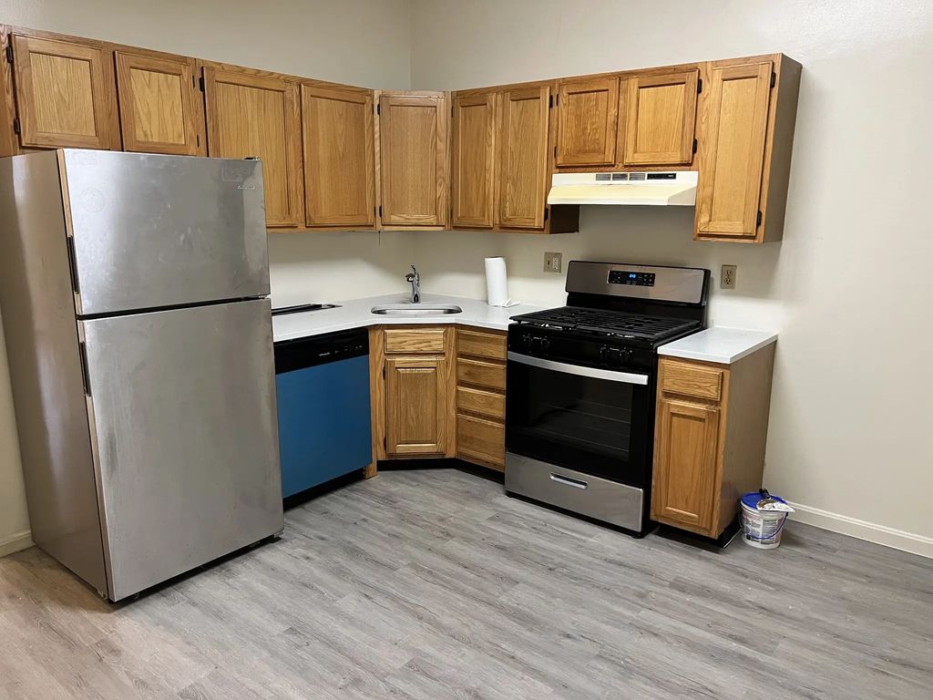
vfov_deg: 53.1
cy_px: 350
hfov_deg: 67.3
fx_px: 701
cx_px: 466
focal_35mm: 26
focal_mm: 5.7
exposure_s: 1/60
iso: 320
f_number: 1.5
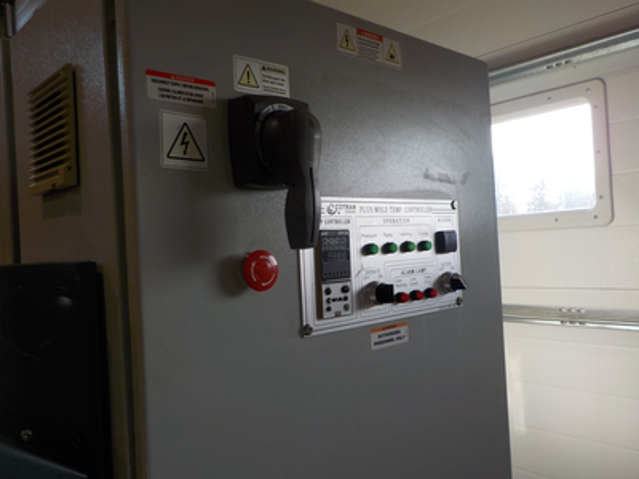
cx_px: 320
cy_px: 240
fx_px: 554
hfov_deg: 60.0
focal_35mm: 30
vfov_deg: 46.8
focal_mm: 4.1
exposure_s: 1/200
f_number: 3.3
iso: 125
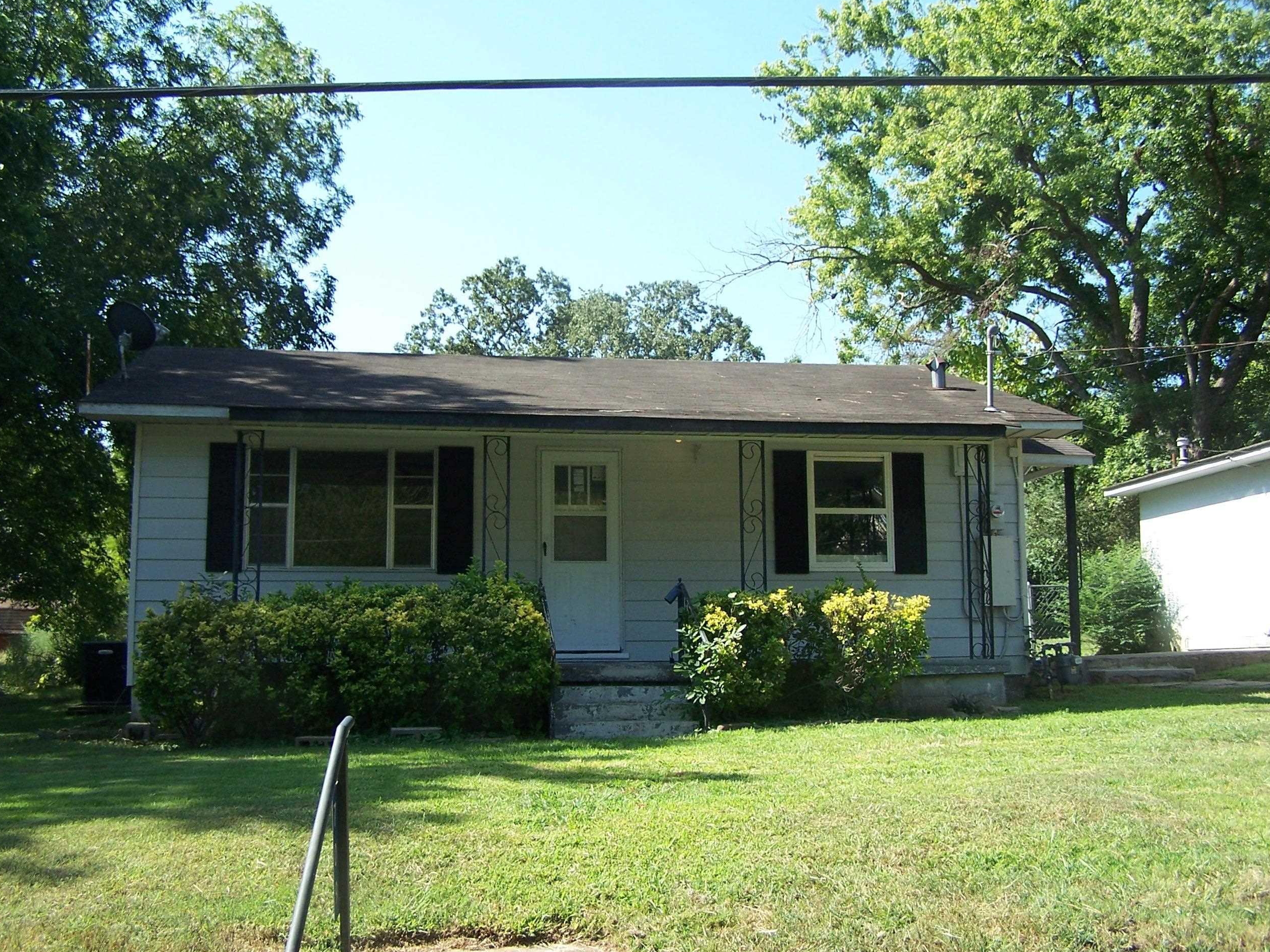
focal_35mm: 39
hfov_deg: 47.9
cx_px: 639
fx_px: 1431
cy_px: 473
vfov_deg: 36.8
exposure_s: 1/400
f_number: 2.8
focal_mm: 6.3
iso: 80
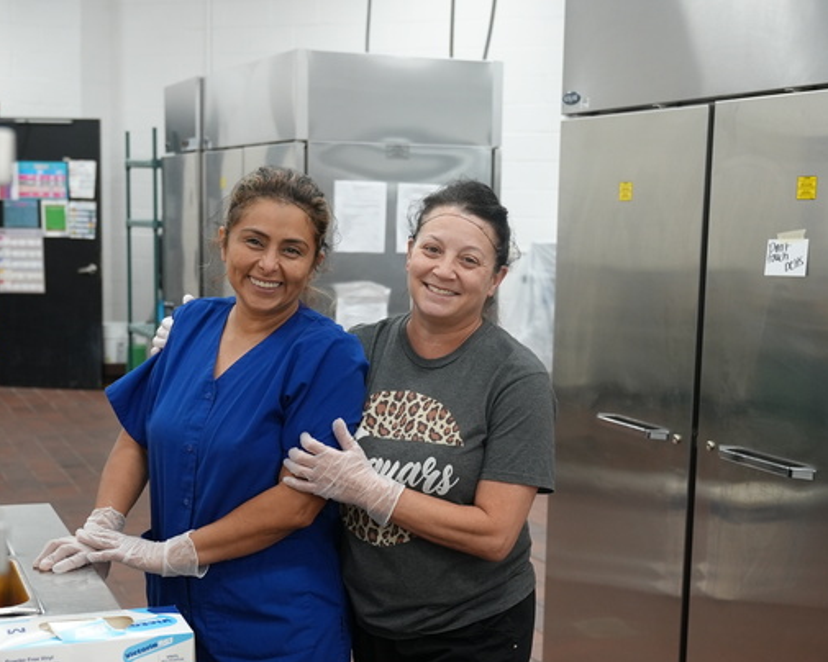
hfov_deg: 34.1
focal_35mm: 55
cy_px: 410
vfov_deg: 27.5
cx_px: 403
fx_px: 1348
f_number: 4
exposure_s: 1/160
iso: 2000
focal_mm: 37
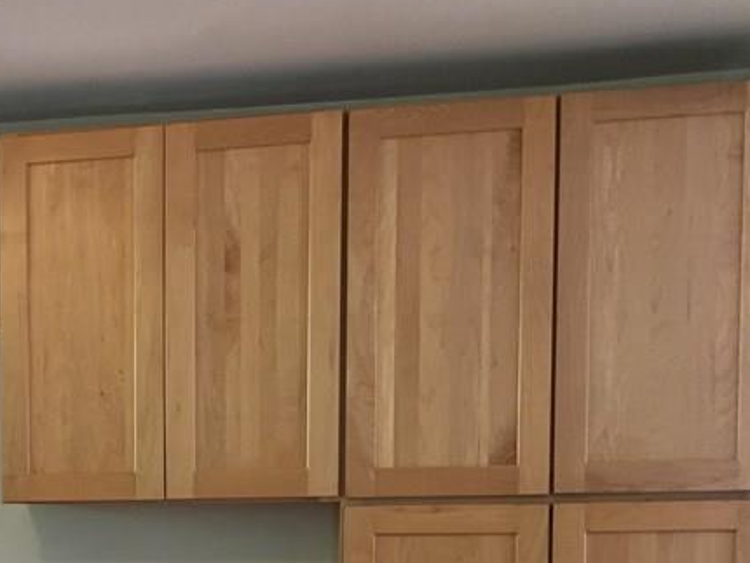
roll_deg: +0.8
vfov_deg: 20.5
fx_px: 1496
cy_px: 593
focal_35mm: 69
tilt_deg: -3.6
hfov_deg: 25.7
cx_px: -108
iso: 160
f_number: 2.2
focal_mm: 4.15
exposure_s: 1/30
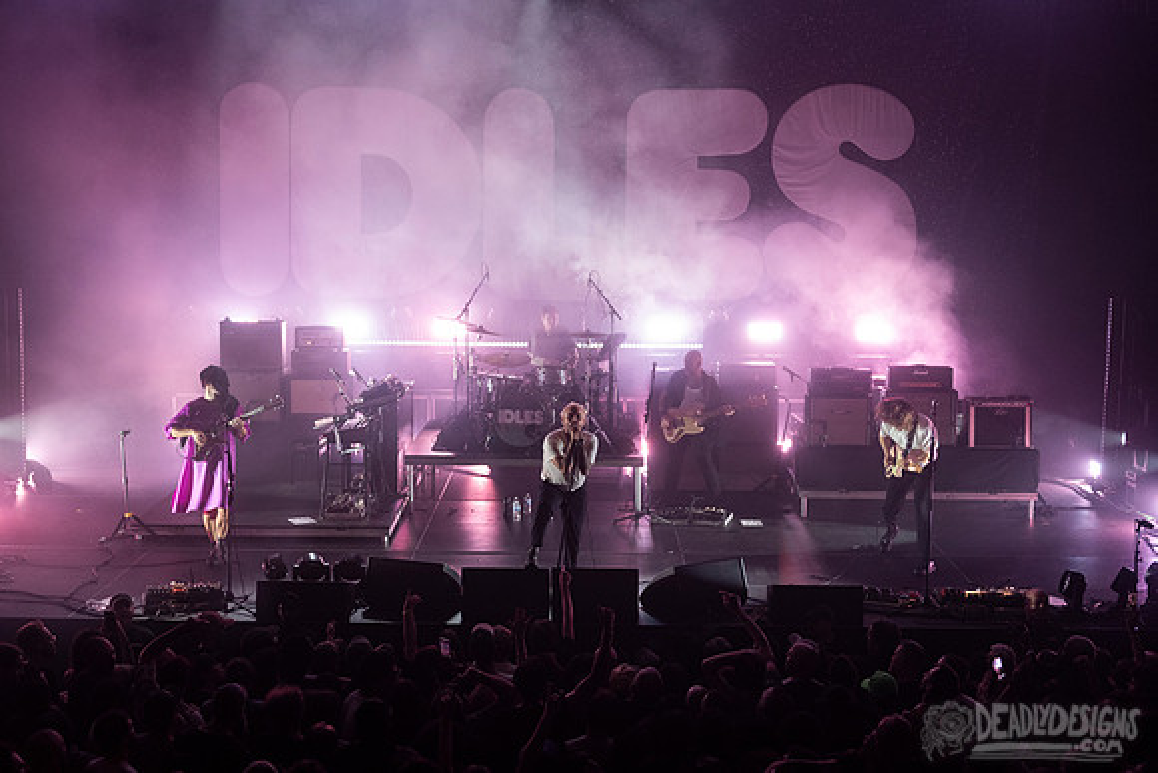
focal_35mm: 50
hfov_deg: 39.5
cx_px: 579
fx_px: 1613
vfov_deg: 26.9
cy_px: 386
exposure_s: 1/800
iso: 2500
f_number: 3.2
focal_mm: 50
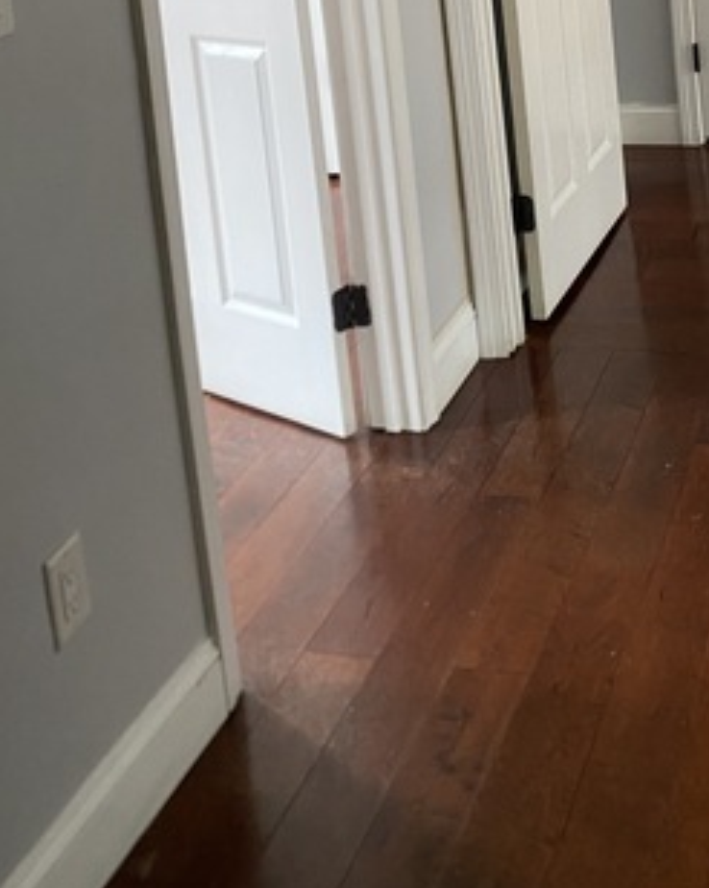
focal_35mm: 55
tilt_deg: -7.0
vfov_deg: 31.3
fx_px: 1444
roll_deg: +5.6
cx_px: 461
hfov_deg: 27.4
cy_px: -25
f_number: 1.8
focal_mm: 4.25
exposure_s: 1/60
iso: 250
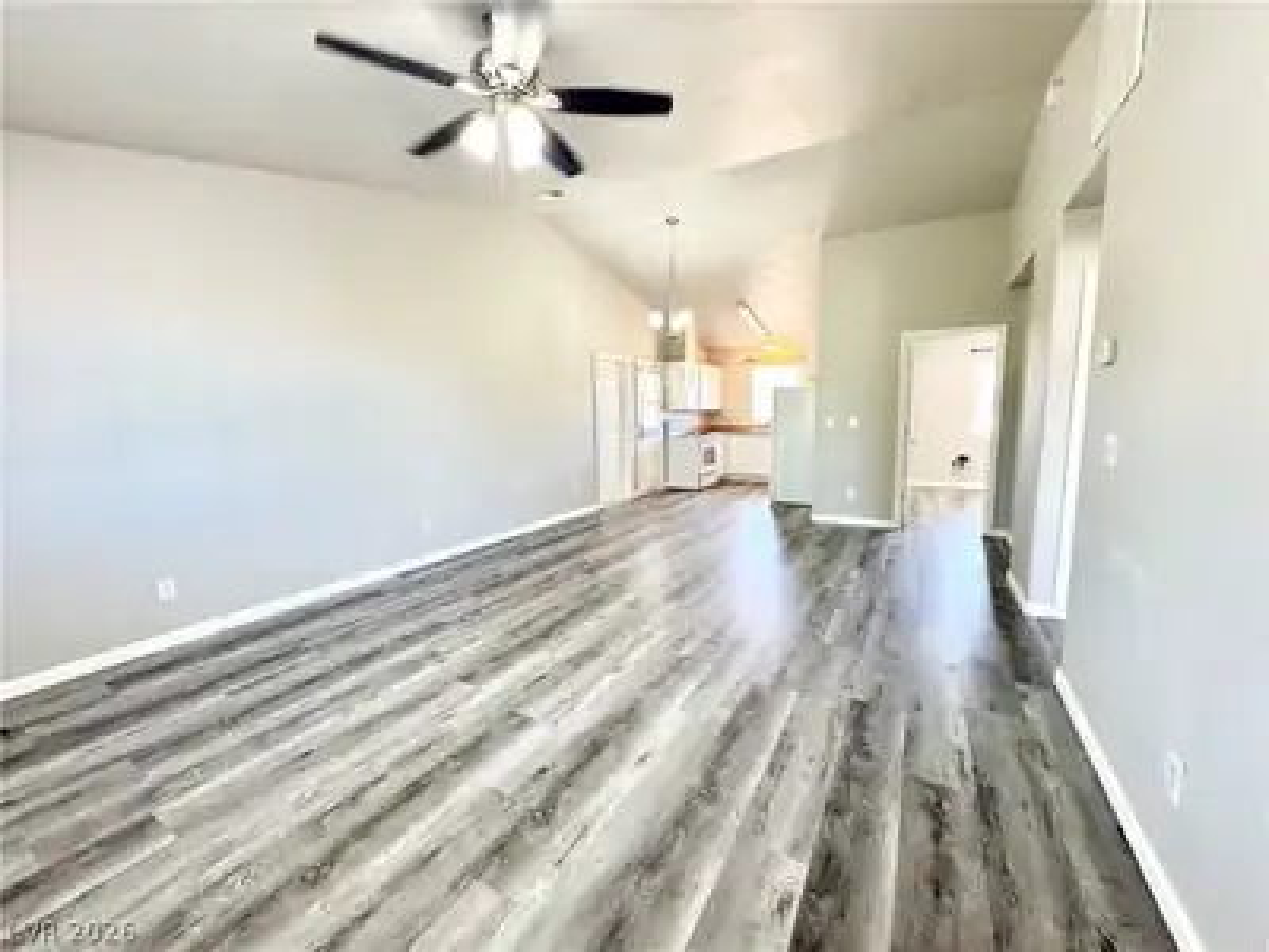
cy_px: 476
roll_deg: +0.5
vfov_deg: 85.7
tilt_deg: -8.2
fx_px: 513
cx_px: 634
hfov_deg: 102.1
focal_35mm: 14
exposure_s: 1/120
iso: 320
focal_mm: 2.22
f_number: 2.2
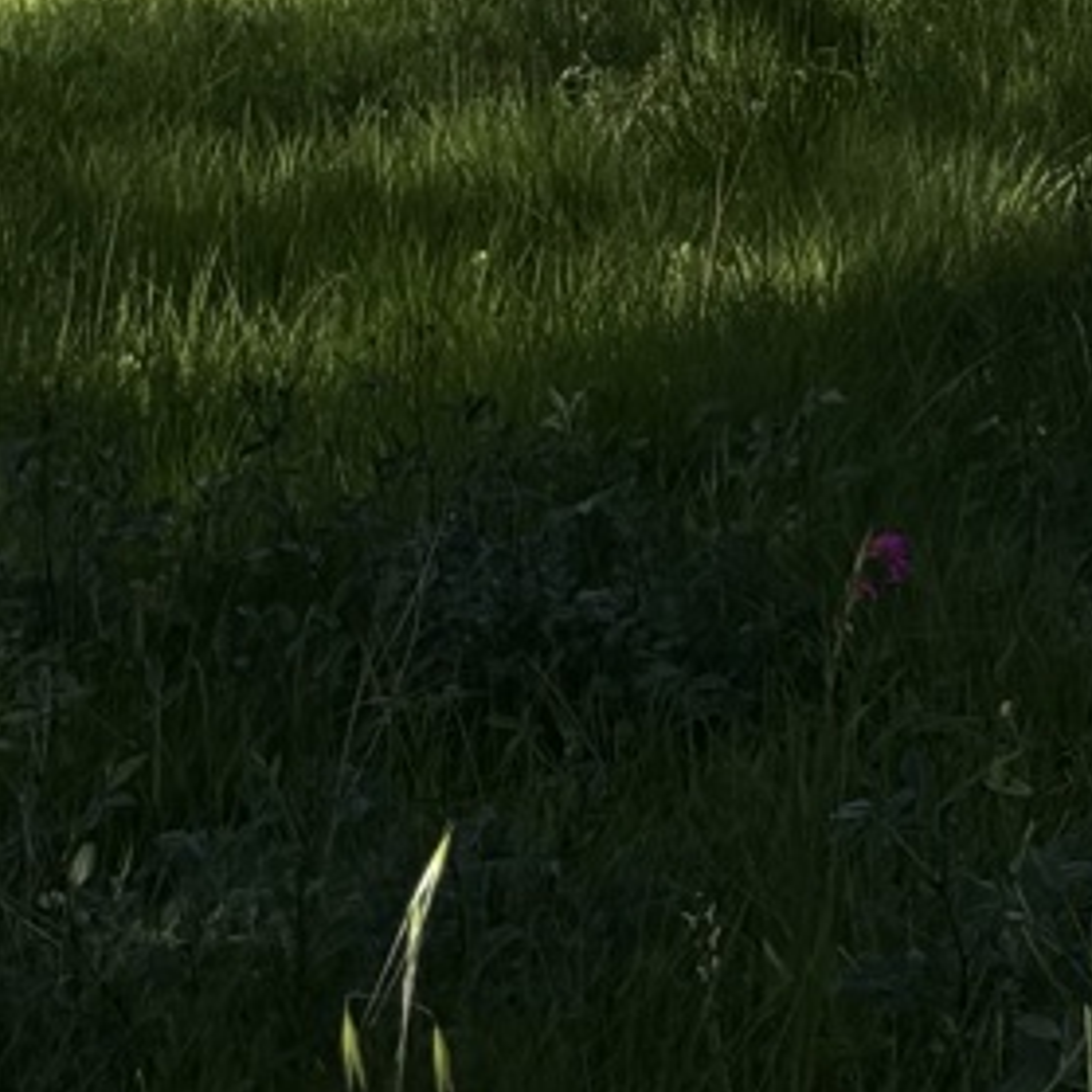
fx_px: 4711
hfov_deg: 12.7
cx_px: 1495
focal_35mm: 132
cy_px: -1237
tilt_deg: +1.8
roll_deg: +8.4
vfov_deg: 11.6
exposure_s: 1/3106
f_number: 1.6
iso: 50
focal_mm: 5.96
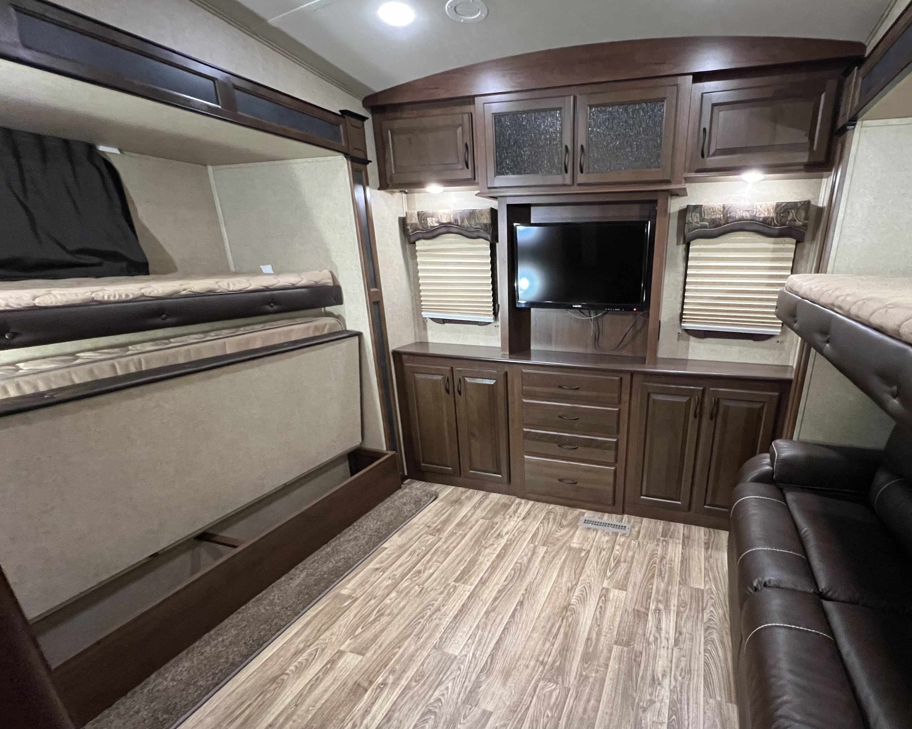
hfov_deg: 91.7
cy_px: 424
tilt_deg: -20.0
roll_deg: -0.6
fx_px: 432
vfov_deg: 79.7
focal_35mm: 16
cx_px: 553
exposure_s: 1/40
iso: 800
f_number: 1.8
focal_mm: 1.57
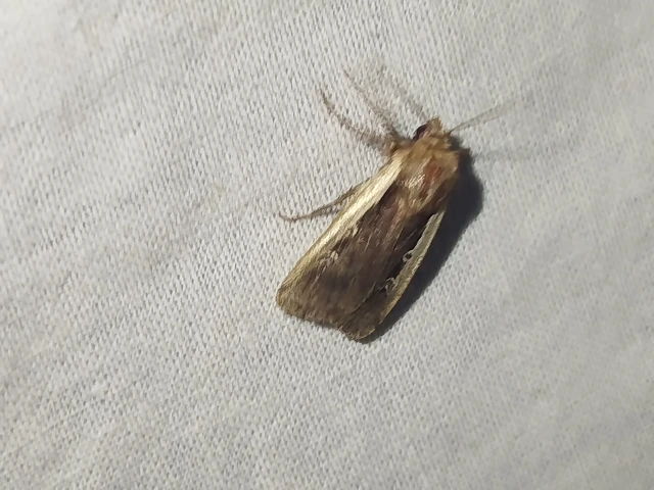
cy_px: 245
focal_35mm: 79
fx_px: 1493
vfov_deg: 18.7
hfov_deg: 24.7
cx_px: 327
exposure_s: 1/50
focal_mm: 5.31
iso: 100
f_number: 1.7
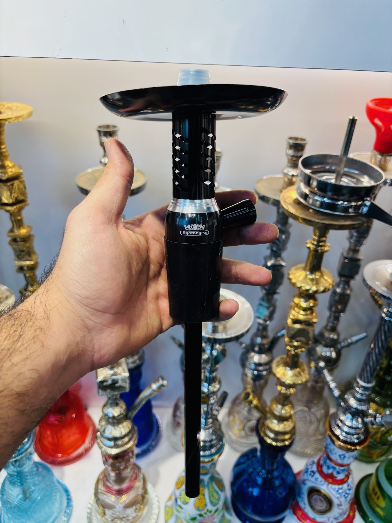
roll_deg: -3.0
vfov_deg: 67.3
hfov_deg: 53.1
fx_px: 393
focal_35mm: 26
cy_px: 262
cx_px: 196
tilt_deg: -32.2
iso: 40
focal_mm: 5.96
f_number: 1.6
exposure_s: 1/100
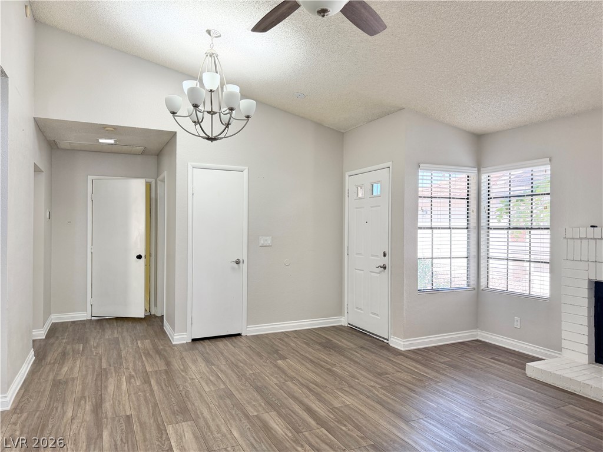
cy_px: 226
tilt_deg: -0.6
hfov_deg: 71.6
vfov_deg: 56.8
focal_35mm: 24
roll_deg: -0.6
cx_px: 302
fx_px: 418
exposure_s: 1/193
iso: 100
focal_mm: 6.76
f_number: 1.78
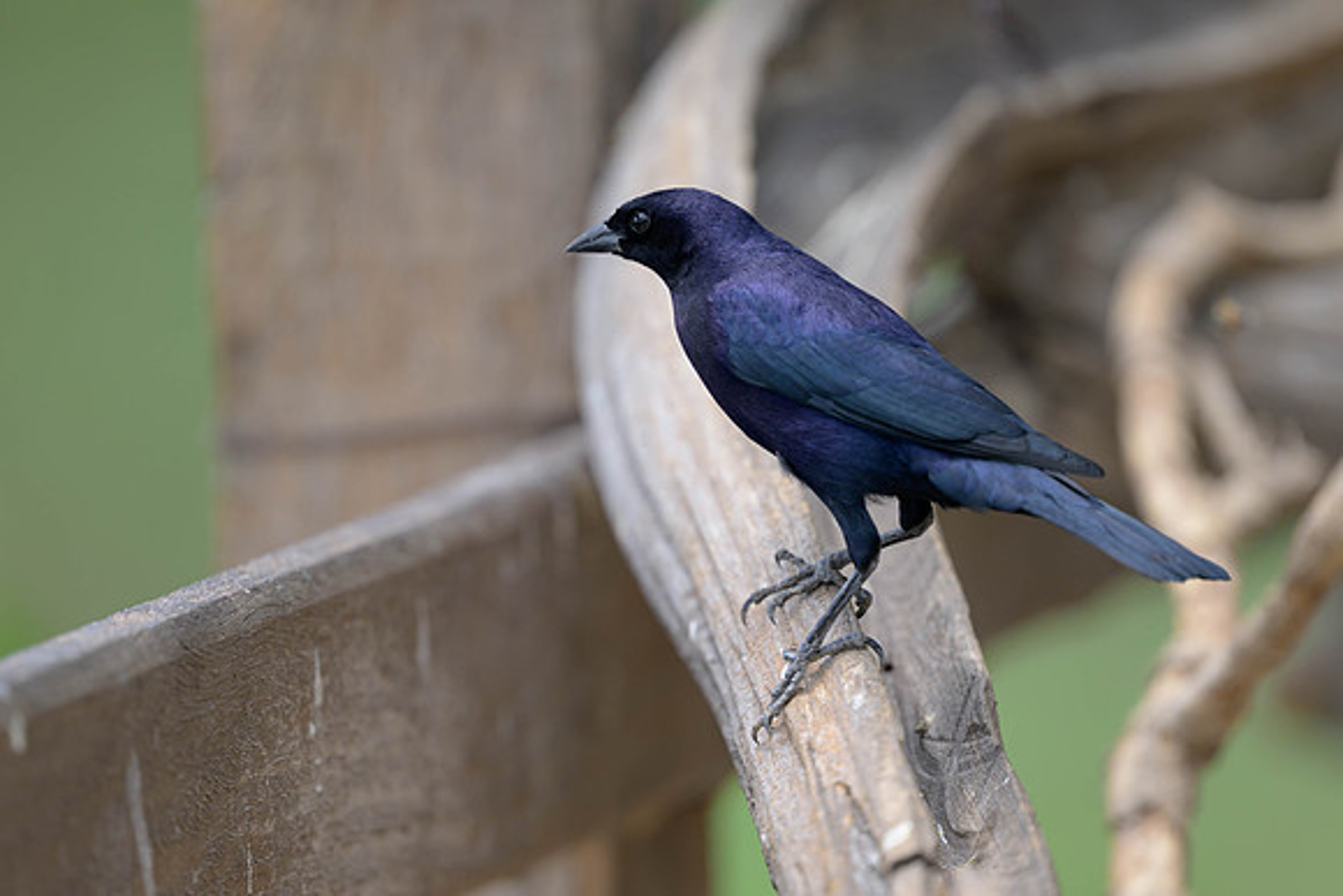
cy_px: 486
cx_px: 581
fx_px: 22656
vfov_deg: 2.3
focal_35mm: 607
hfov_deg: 3.4
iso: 250
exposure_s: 1/1600
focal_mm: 400
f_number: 2.8
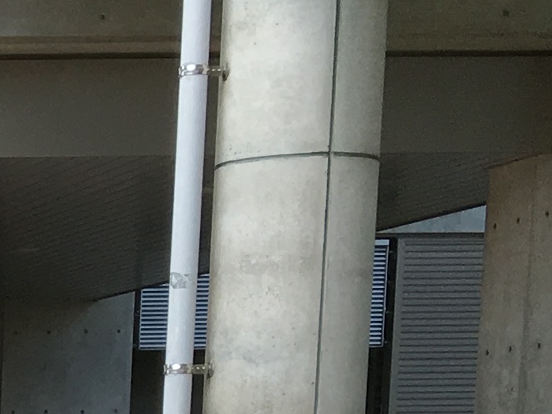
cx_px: -730
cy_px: 956
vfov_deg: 8.6
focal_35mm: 158
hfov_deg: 10.8
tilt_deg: -7.9
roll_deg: +0.7
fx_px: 2520
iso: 25
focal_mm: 4.15
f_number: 2.2
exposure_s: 1/398
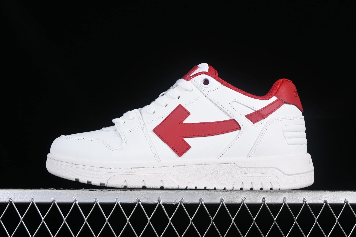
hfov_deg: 27.0
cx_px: 178
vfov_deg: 18.2
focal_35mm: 75
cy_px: 118
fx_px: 742
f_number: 8
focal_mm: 50
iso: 160
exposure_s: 1/125
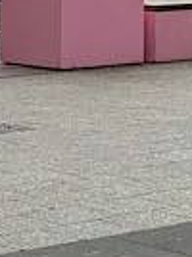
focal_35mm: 239
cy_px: -151
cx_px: 282
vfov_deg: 8.1
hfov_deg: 6.1
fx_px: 1773
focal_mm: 6.76
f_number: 1.78
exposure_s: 1/3378
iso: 100
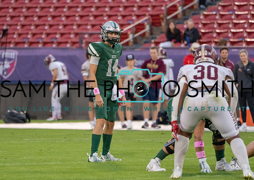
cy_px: 83
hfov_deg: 4.4
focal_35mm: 457
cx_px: 109
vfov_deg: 3.1
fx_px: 3285
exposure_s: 1/1250
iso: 6400
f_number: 5.6
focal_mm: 400
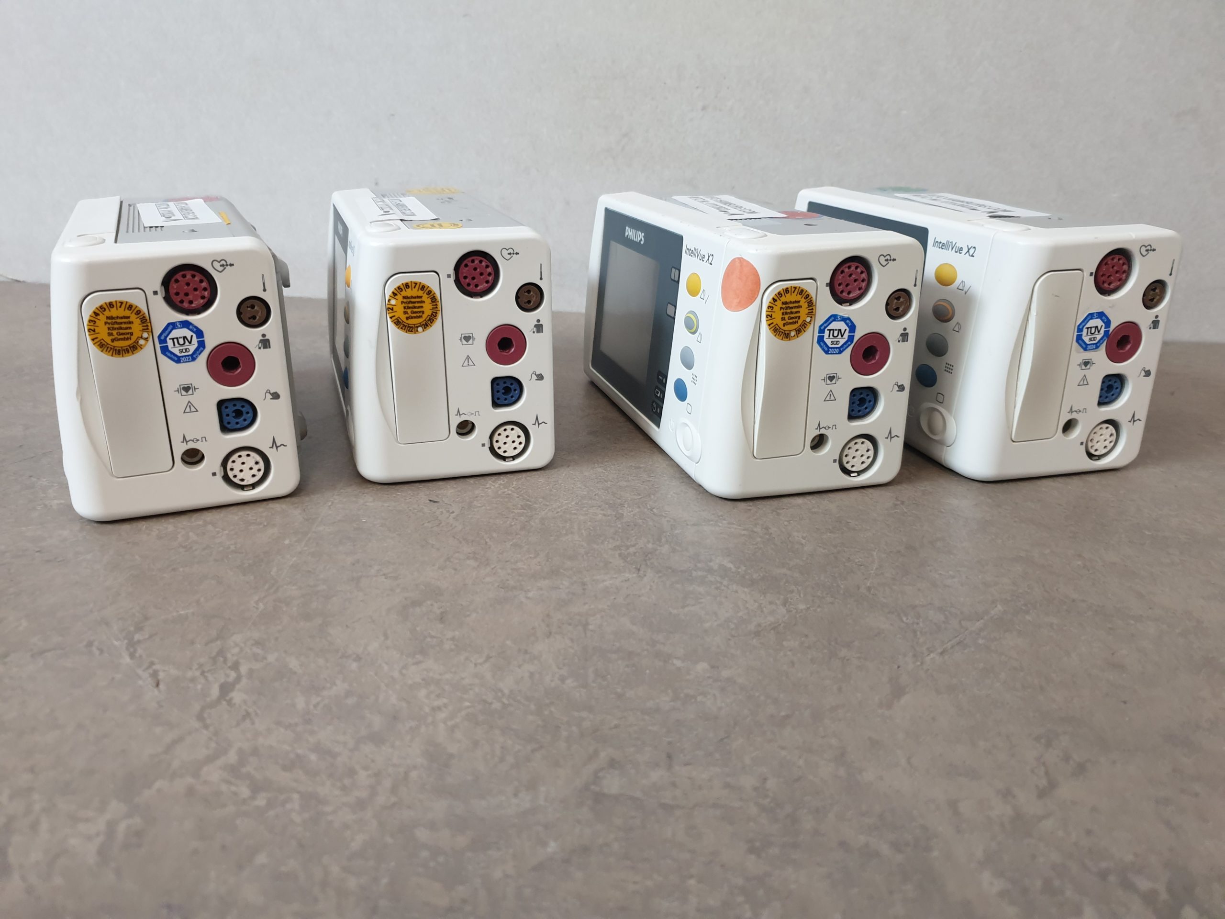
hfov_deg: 67.3
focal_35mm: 26
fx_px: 920
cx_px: 612
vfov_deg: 53.1
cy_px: 460
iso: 160
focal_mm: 4.3
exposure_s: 1/50
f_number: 1.5
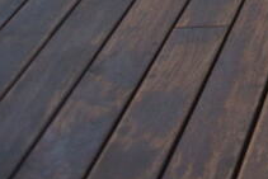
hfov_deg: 13.3
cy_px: -218
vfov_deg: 10.0
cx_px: 594
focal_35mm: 124
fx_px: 924
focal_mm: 10
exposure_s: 1/60
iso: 200
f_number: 3.5
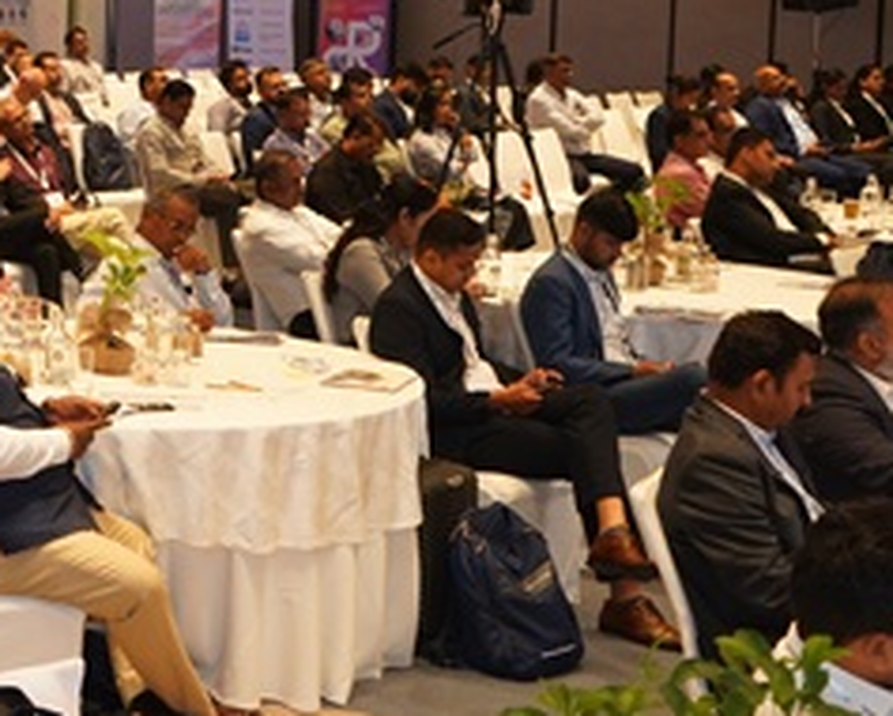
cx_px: -239
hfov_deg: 20.1
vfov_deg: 17.3
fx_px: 2328
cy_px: 139
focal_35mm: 88
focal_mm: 28
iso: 1250
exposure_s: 1/100
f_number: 4.5
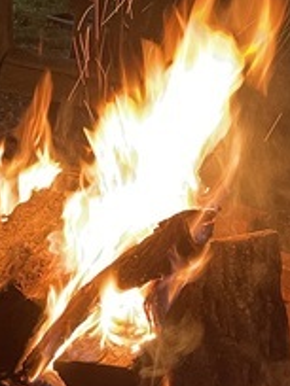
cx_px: -44
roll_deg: -3.8
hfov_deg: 16.7
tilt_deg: -7.3
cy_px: 69
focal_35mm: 85
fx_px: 949
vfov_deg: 22.7
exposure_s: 1/30
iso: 500
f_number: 1.6
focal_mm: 5.1
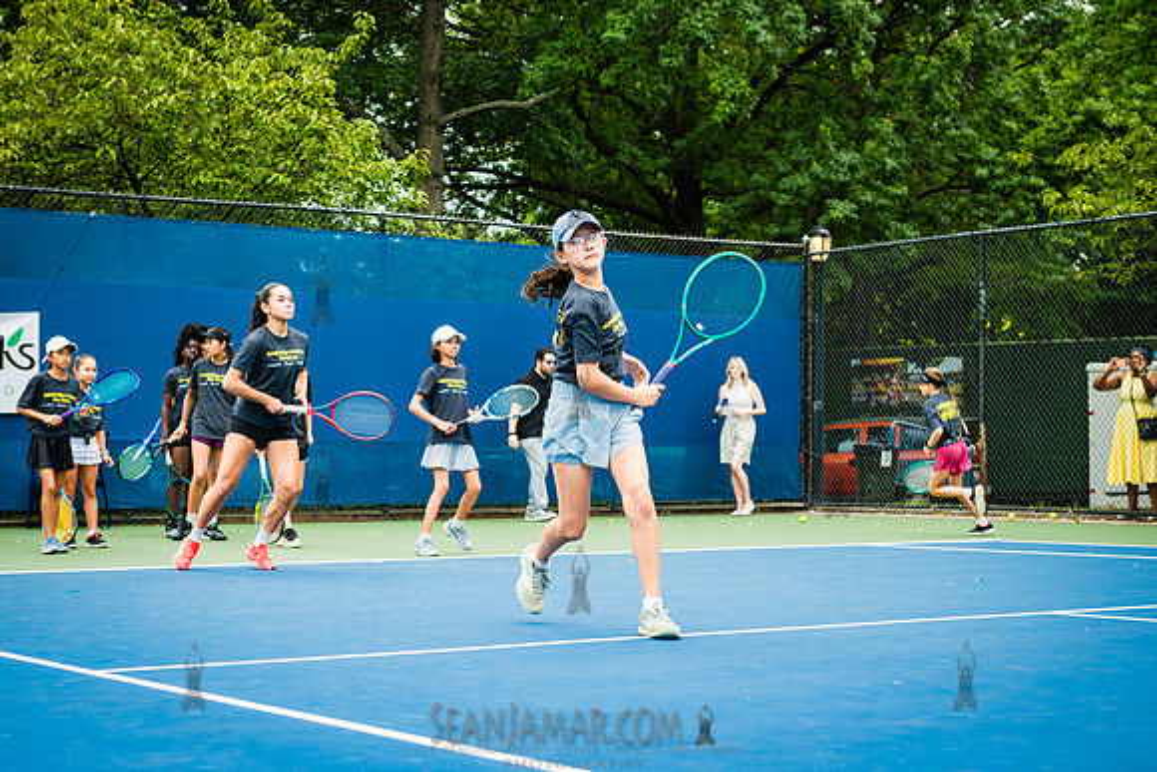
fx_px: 2082
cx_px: 562
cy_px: 444
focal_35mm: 65
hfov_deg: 31.1
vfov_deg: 21.0
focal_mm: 56
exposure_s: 1/500
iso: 400
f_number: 4.5
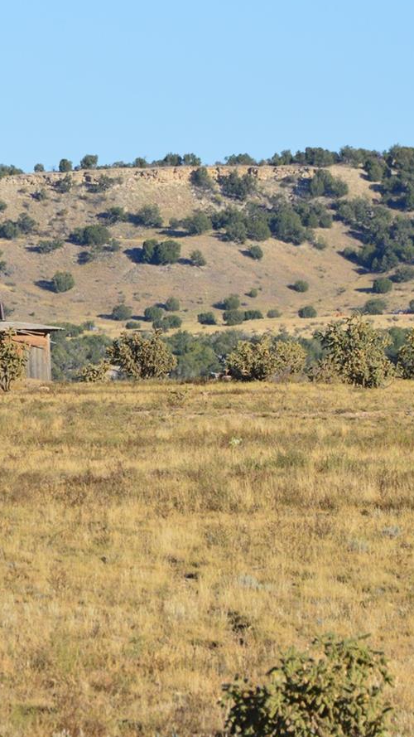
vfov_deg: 3.8
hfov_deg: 2.1
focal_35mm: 565
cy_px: 353
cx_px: -132
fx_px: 11027
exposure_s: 1/500
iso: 400
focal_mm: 200
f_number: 11
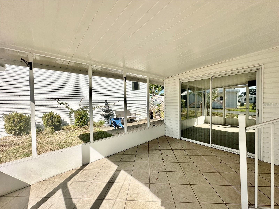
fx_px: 113
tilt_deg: -0.9
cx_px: 140
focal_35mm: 14
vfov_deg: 85.7
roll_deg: +0.9
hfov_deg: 102.1
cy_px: 104
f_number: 2.2
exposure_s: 1/1715
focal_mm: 2.22
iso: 40
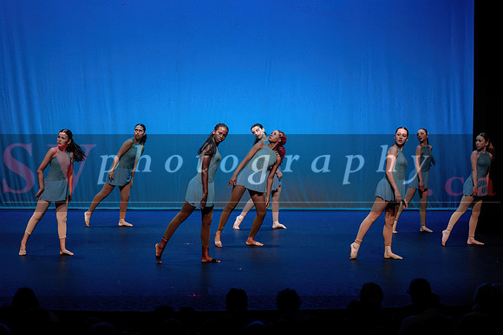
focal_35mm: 103
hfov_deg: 19.8
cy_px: 157
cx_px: 271
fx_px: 1441
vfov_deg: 13.3
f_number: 2.8
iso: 1250
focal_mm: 95
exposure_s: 1/500
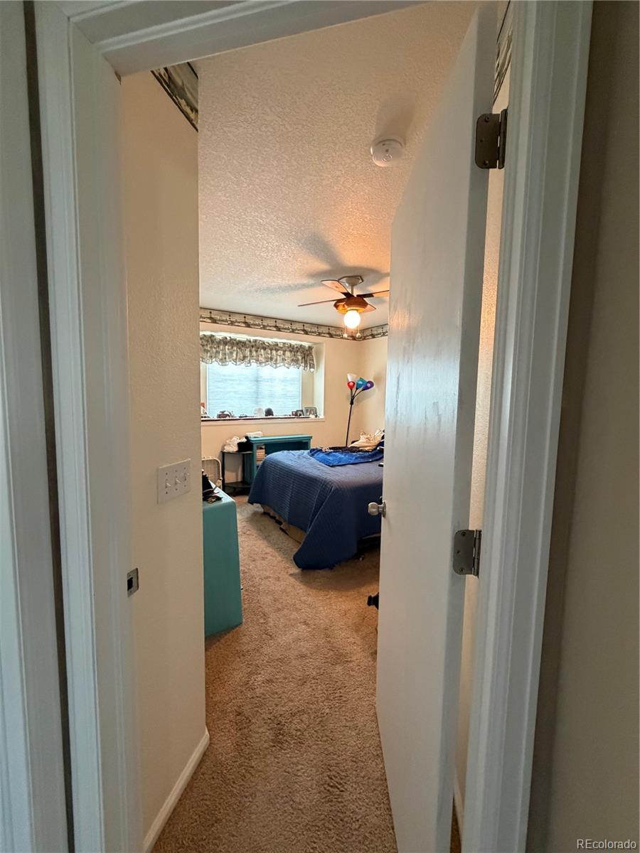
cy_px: 426
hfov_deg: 85.7
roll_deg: -1.0
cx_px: 320
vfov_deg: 102.1
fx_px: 345
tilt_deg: -4.5
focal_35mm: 14
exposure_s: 1/60
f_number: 2.2
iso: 800
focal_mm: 2.22
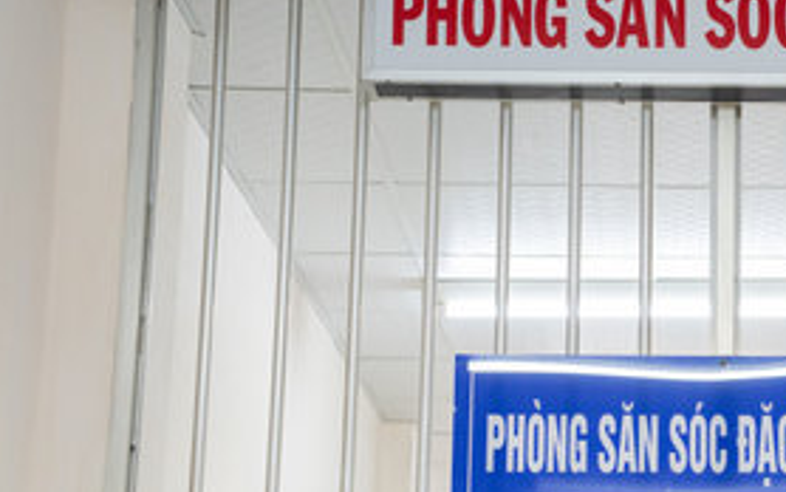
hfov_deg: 20.6
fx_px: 2122
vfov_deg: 13.2
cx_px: 710
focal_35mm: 99
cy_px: 339
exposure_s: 1/100
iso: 2000
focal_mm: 50
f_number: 4.5
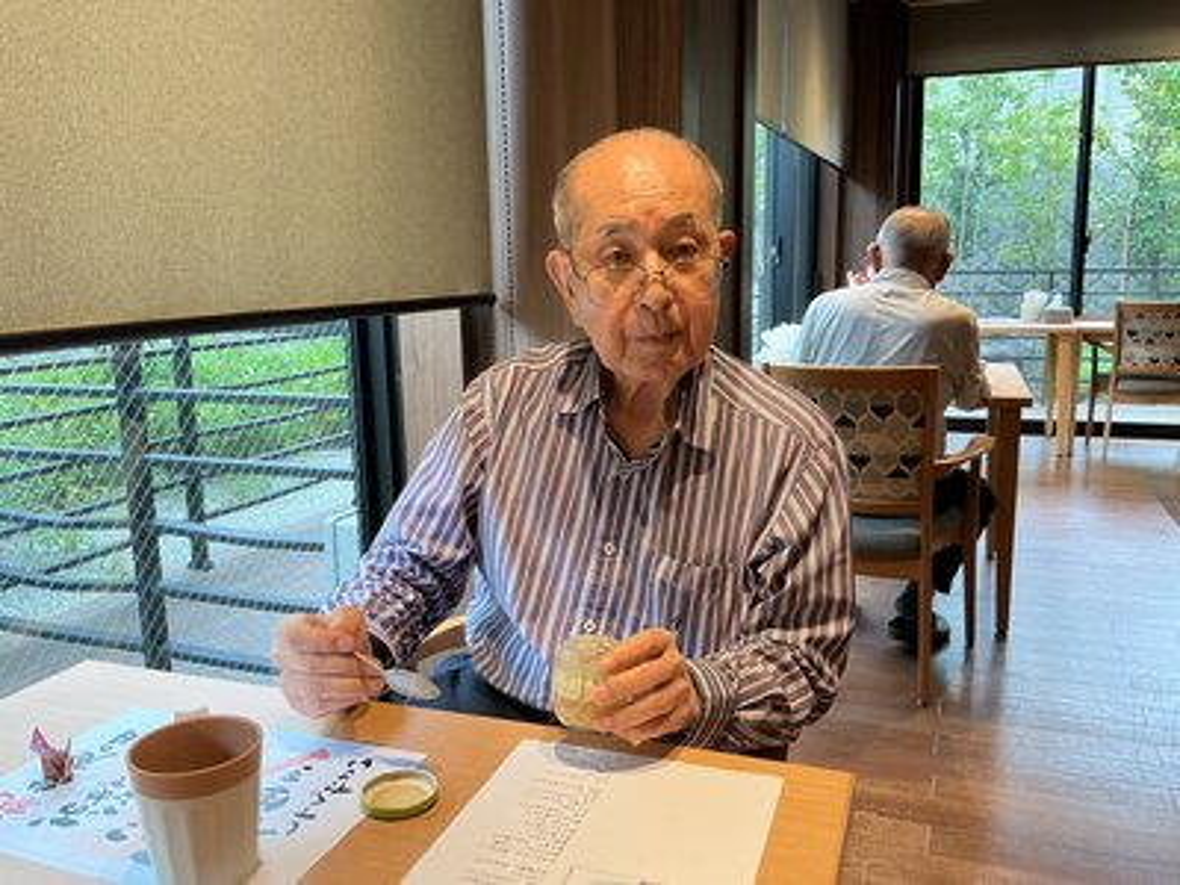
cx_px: 590
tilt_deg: -10.6
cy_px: 442
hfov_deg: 61.7
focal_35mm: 29
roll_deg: +2.3
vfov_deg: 48.2
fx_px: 989
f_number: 1.8
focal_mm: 3
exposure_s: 1/60
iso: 64
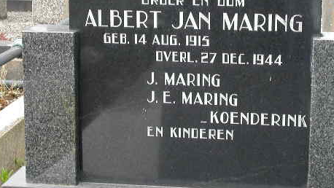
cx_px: 176
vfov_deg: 12.2
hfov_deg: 21.6
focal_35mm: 99
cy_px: 50
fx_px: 877
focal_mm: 13.6
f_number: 4.6
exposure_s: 1/121
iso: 100
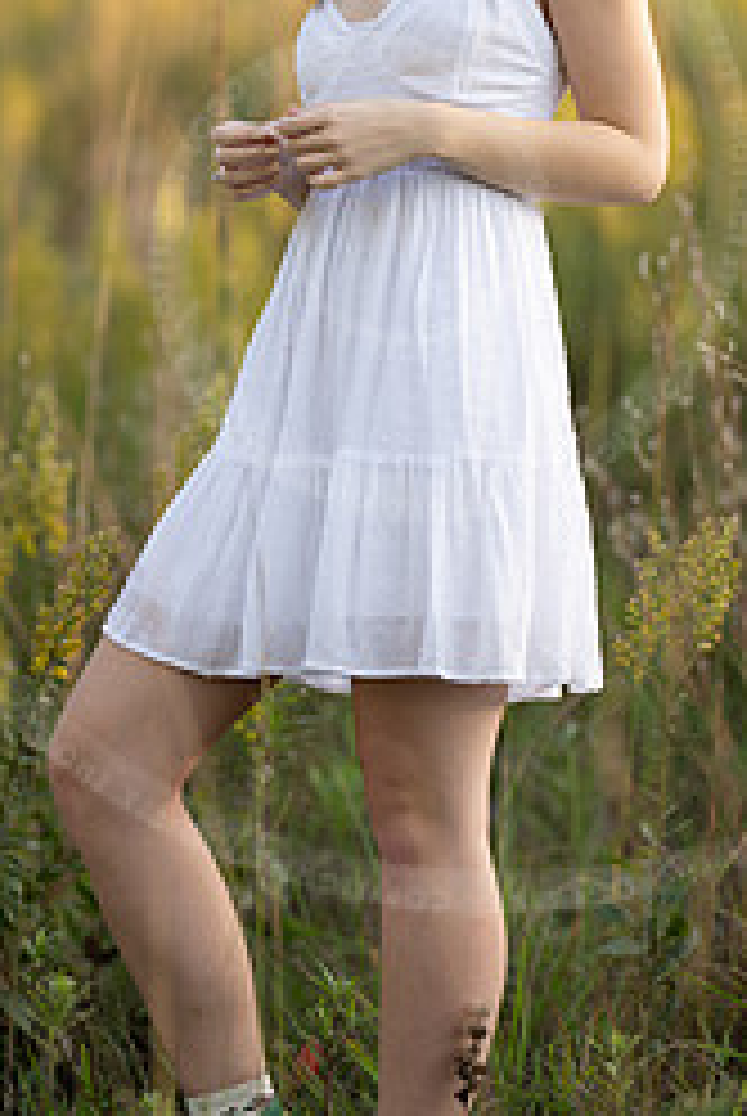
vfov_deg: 13.3
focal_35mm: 154
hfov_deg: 8.9
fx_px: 4780
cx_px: 441
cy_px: 328
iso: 100
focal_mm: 85
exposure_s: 1/1600
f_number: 1.2
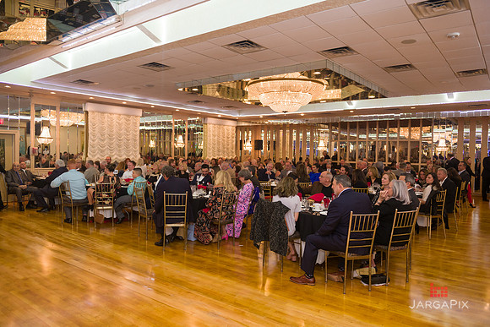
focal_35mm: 26
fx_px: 354
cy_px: 164
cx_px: 245
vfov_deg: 49.6
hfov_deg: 69.4
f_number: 3.2
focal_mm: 26
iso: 1000
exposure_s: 1/125
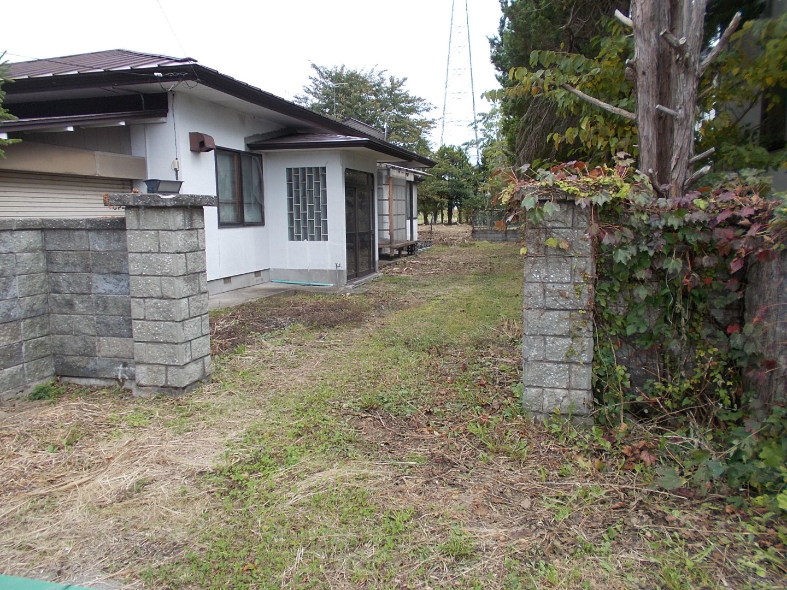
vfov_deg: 53.1
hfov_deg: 67.3
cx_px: 394
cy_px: 295
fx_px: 591
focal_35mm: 26
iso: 80
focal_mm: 4.6
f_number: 3.2
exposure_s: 1/250
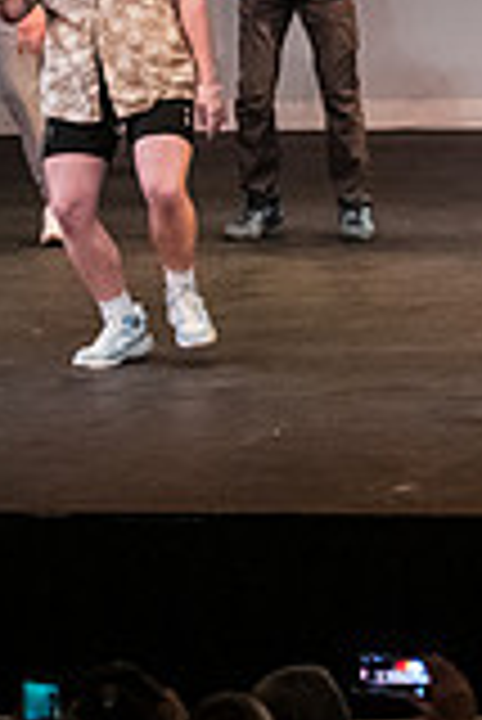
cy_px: -47
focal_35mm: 355
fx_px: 7114
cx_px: 1104
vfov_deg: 5.8
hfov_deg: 3.8
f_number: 3.2
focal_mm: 98
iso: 4000
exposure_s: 1/250
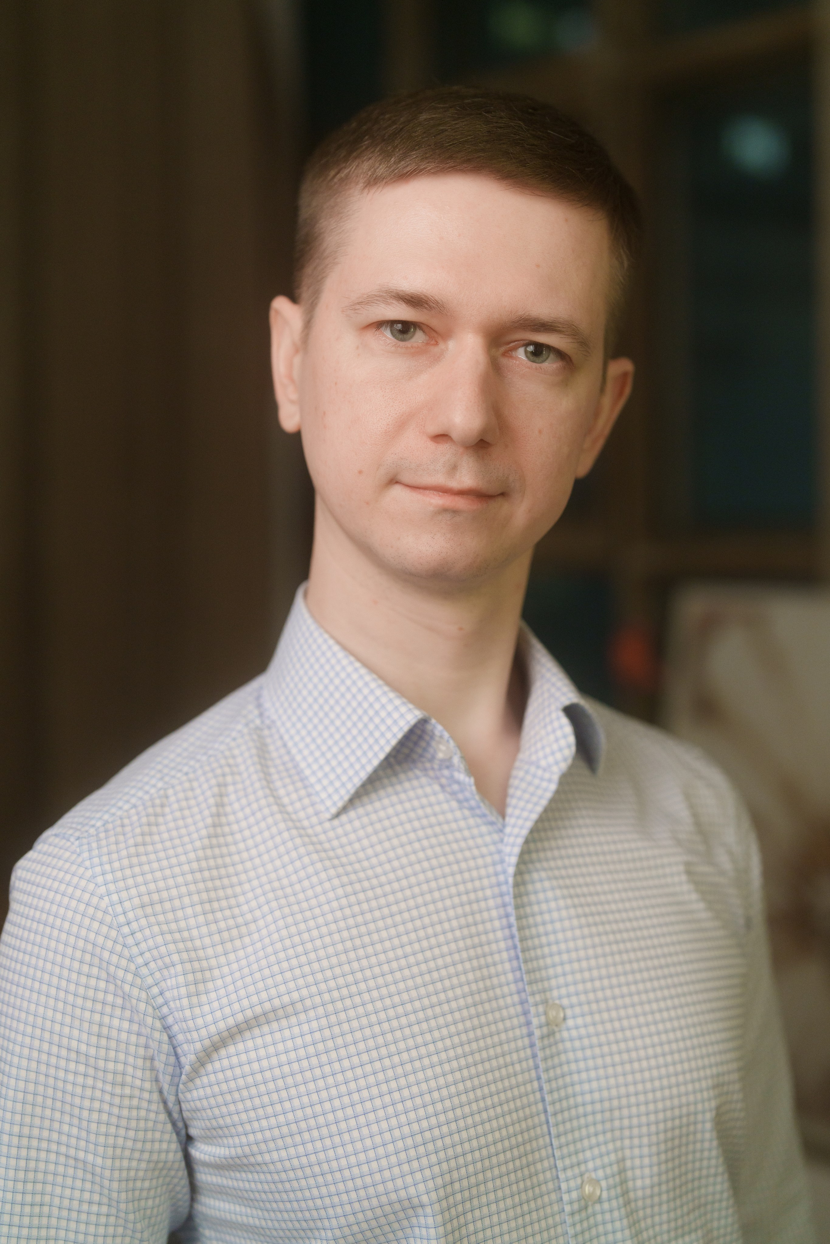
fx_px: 1729
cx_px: 415
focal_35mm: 50
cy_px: 622
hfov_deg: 27.0
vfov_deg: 39.6
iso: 1000
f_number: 2.2
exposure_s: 1/160
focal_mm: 50
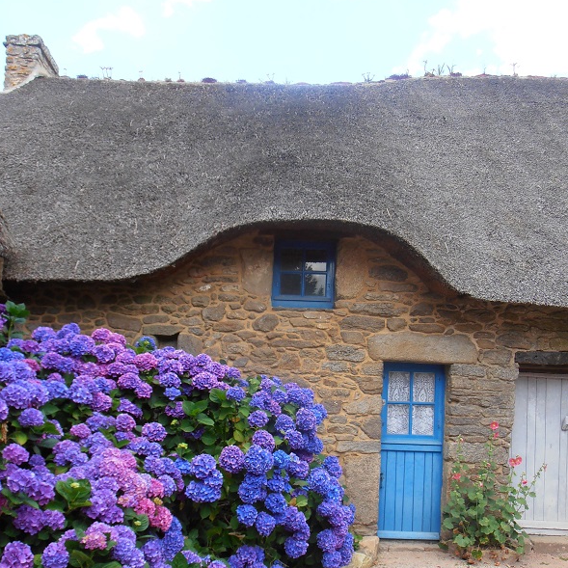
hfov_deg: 46.0
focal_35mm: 36
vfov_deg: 45.4
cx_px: 281
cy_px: 373
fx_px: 668
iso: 80
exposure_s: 1/200
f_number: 3.5
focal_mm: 5.25
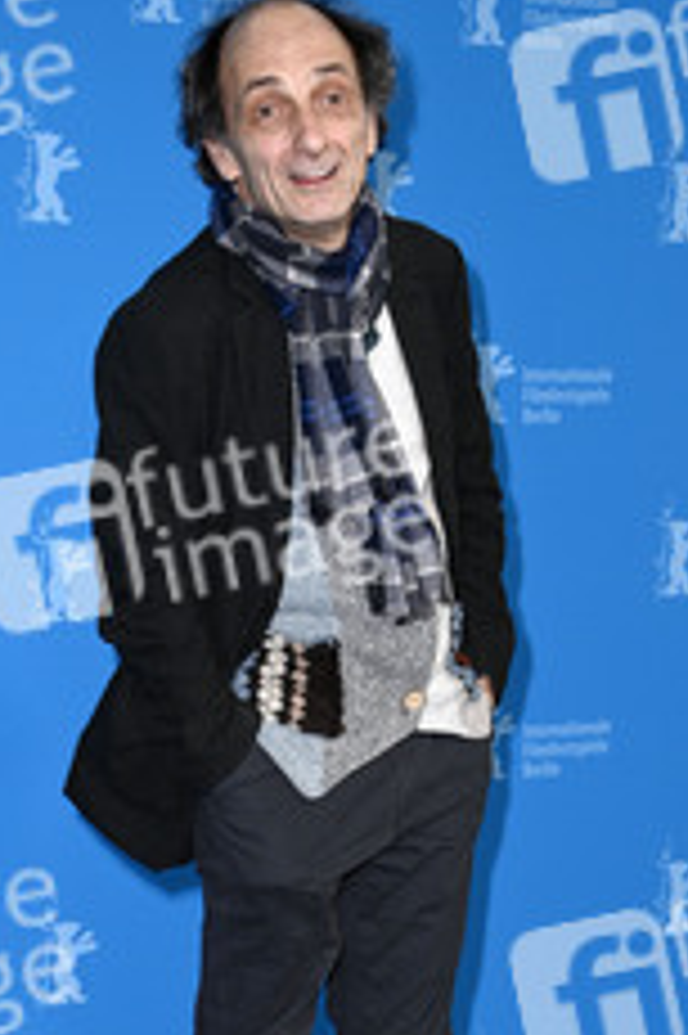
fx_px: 3100
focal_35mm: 108
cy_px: 752
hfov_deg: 12.7
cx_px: 333
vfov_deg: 18.8
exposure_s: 1/250
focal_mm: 62
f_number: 5.6
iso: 1000
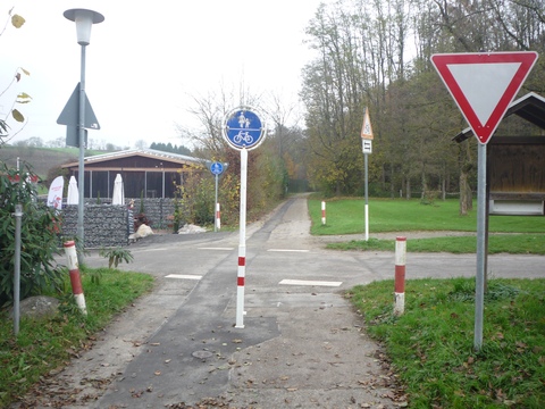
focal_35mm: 32
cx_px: 272
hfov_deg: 56.8
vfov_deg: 44.2
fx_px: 504
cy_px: 204
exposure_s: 1/100
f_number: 3.3
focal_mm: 5.2
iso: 100
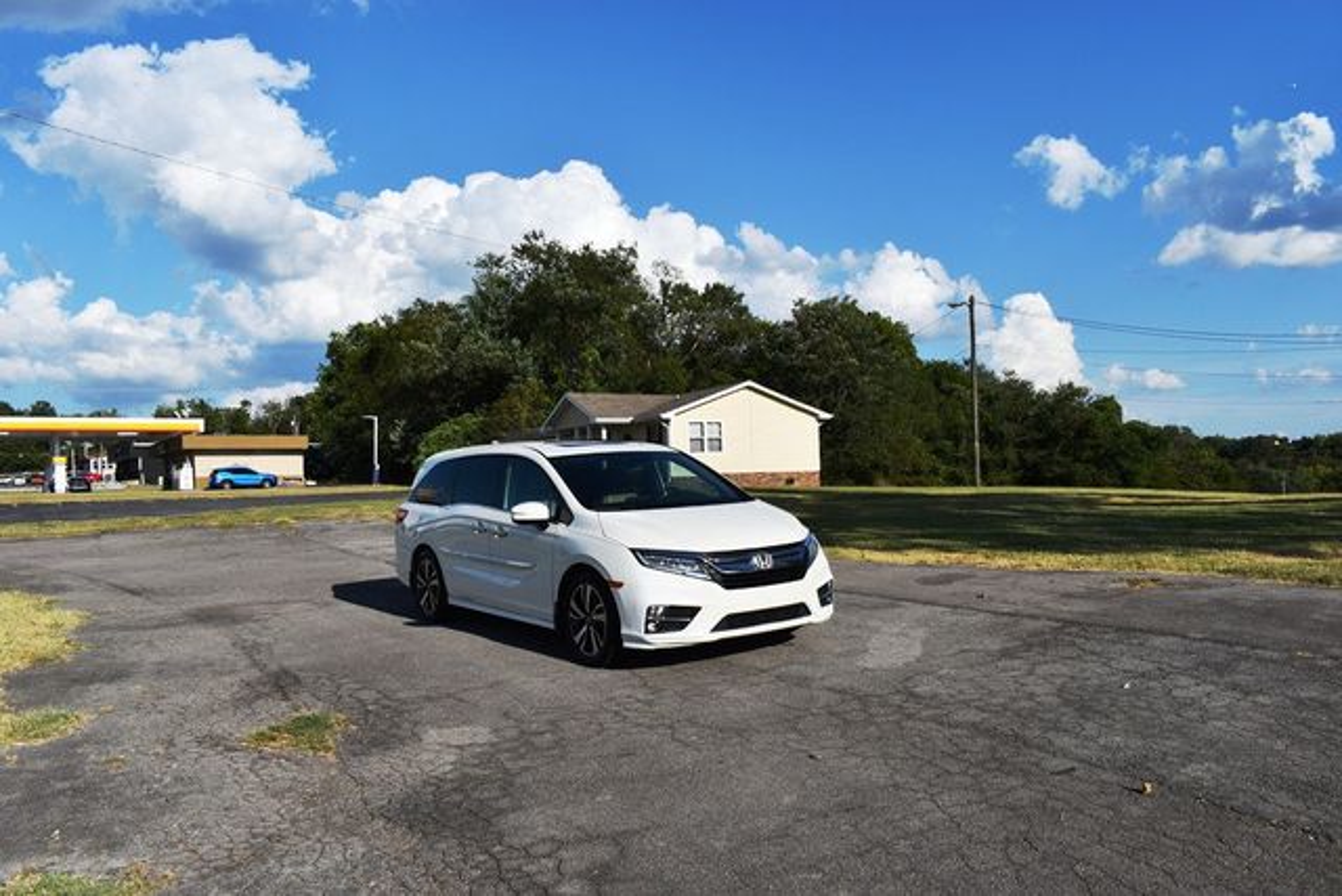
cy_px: 448
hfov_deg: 67.4
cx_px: 671
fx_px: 1007
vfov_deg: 48.0
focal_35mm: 27
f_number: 9
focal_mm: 18
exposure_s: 1/320
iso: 100
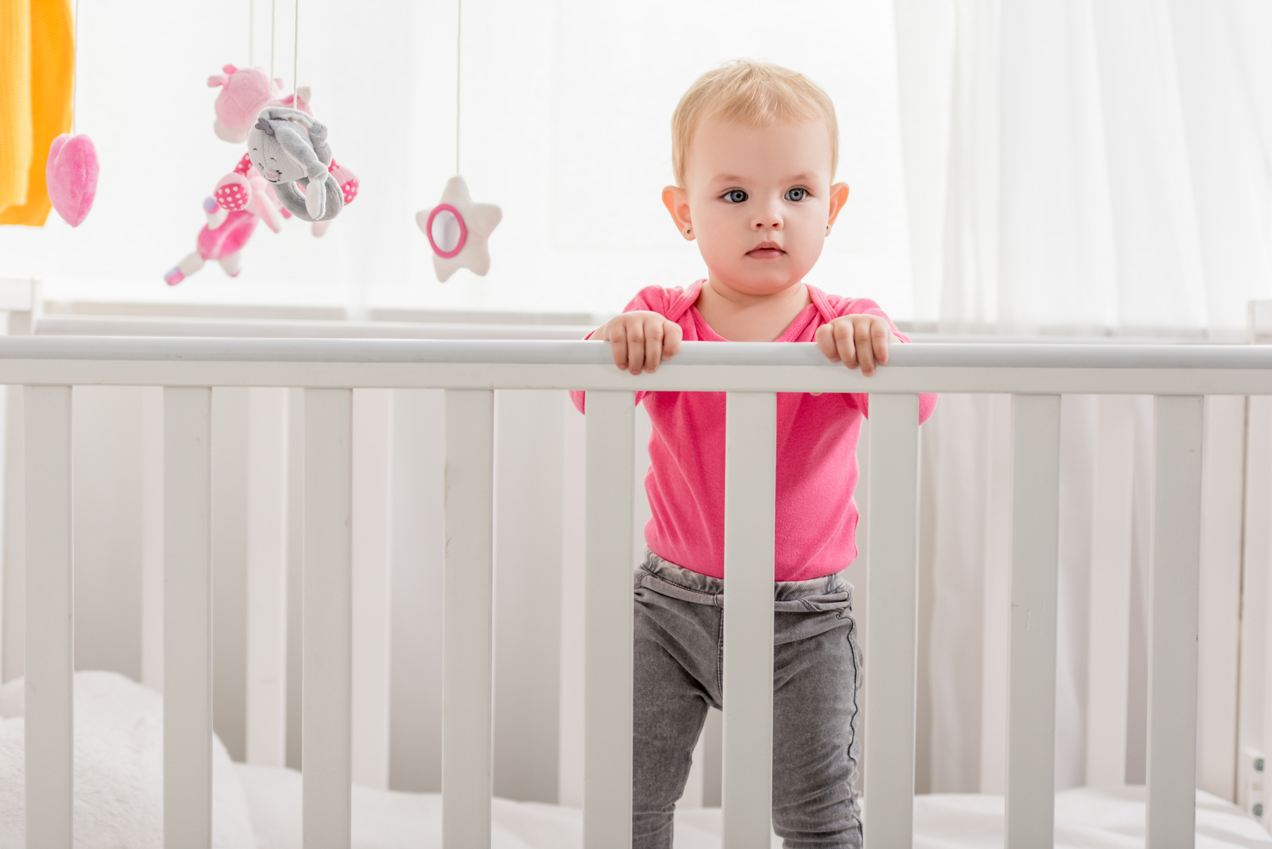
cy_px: 424
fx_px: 2474
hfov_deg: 28.8
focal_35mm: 70
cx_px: 636
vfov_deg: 19.5
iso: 200
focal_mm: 70
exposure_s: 1/200
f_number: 3.2
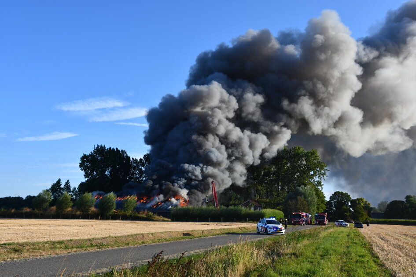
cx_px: 208
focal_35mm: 36
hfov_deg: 53.1
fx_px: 416
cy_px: 138
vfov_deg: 36.9
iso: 100
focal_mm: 24
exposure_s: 1/250
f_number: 8
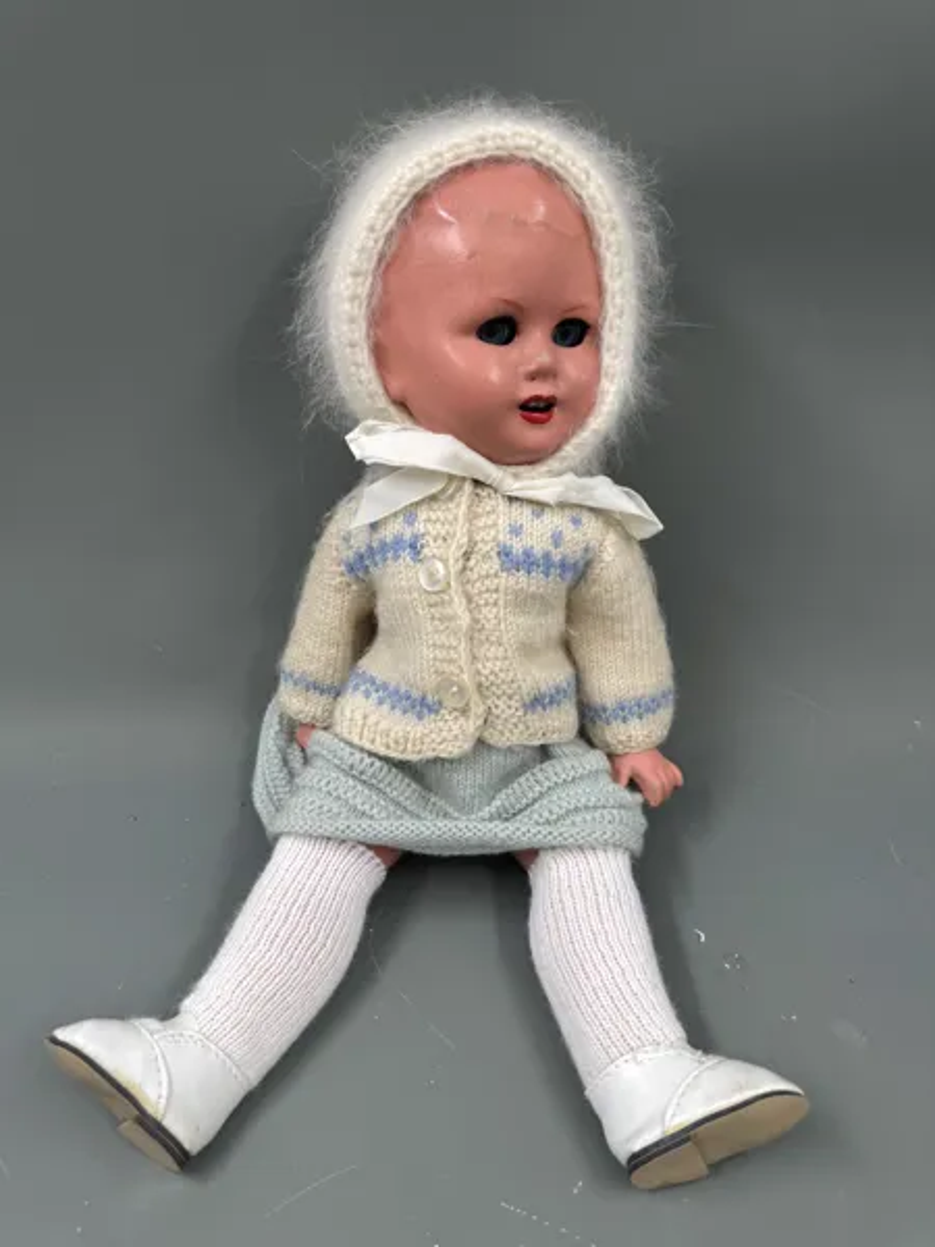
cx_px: 468
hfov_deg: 56.8
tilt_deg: -34.9
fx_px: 864
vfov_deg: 71.6
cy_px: 624
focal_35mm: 24
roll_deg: +1.7
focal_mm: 6.76
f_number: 1.78
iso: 64
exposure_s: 1/192
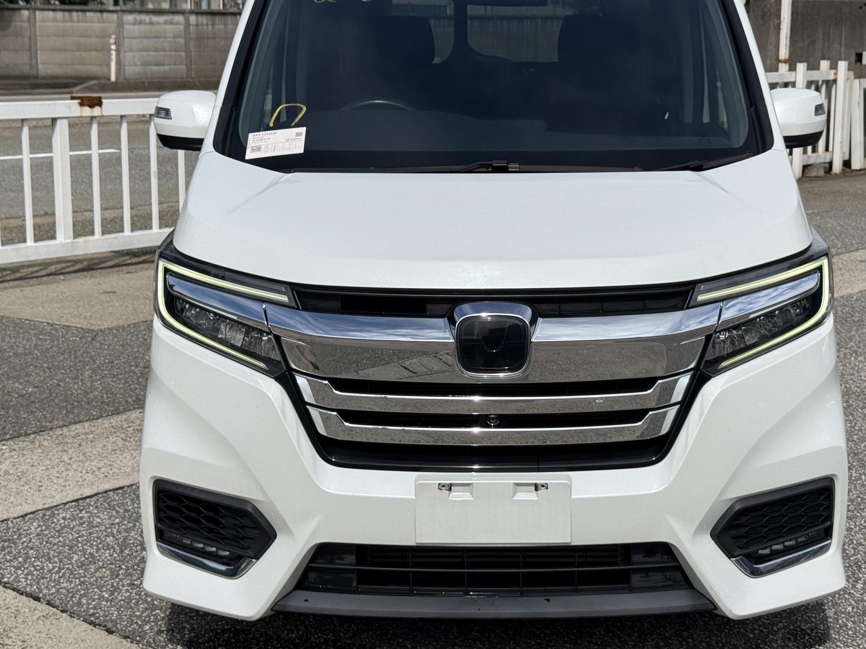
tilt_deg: -8.9
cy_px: 281
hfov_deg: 31.2
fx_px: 1551
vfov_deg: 23.6
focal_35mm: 62
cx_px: 493
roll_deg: -0.6
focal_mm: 6.76
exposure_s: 1/11364
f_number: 1.78
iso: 80
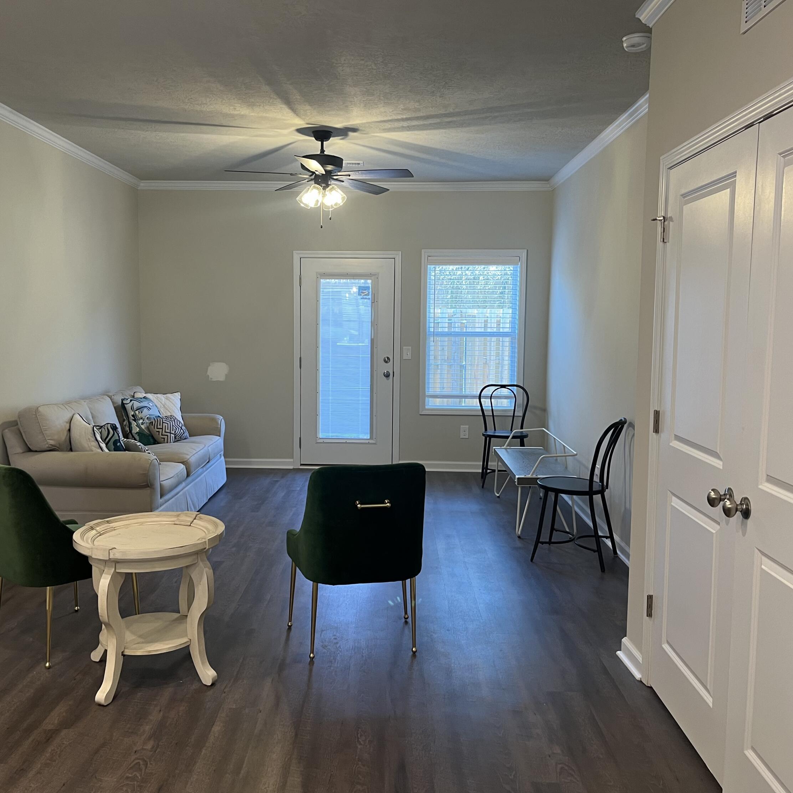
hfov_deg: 52.4
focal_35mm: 31
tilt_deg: -3.0
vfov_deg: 52.5
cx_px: 358
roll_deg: +0.3
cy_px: 400
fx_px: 803
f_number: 1.6
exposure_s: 1/60
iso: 100
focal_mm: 5.1
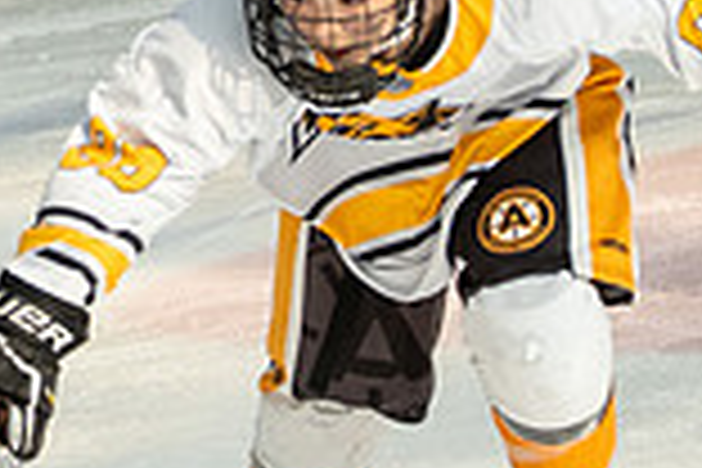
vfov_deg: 2.0
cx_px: 127
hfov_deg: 3.0
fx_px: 13512
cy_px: 295
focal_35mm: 693
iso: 800
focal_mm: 102
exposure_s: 1/1600
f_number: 3.5
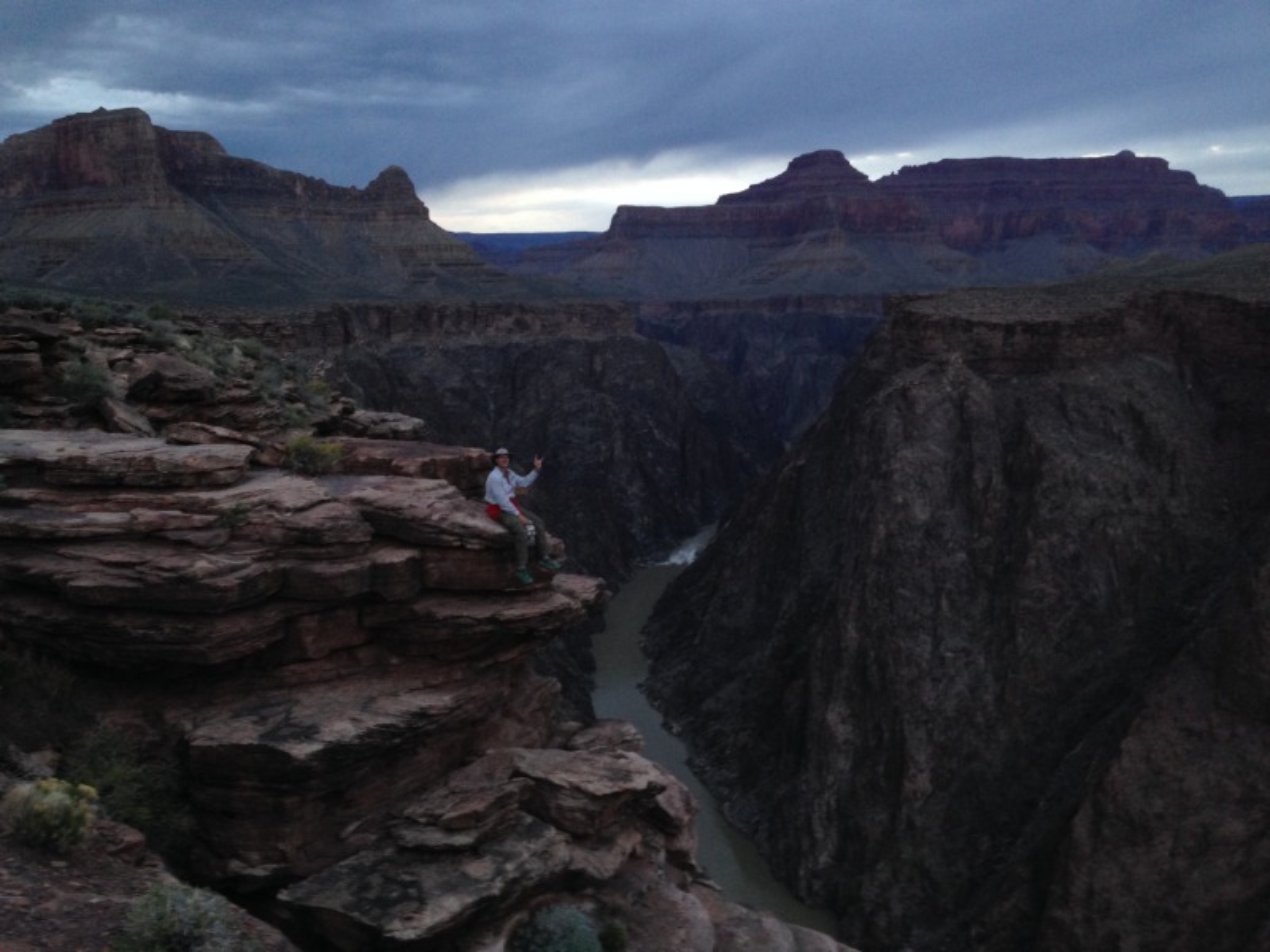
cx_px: 635
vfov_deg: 42.9
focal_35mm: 33
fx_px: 1211
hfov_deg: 55.4
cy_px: 476
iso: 100
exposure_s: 1/20
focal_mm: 4.12
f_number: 2.4
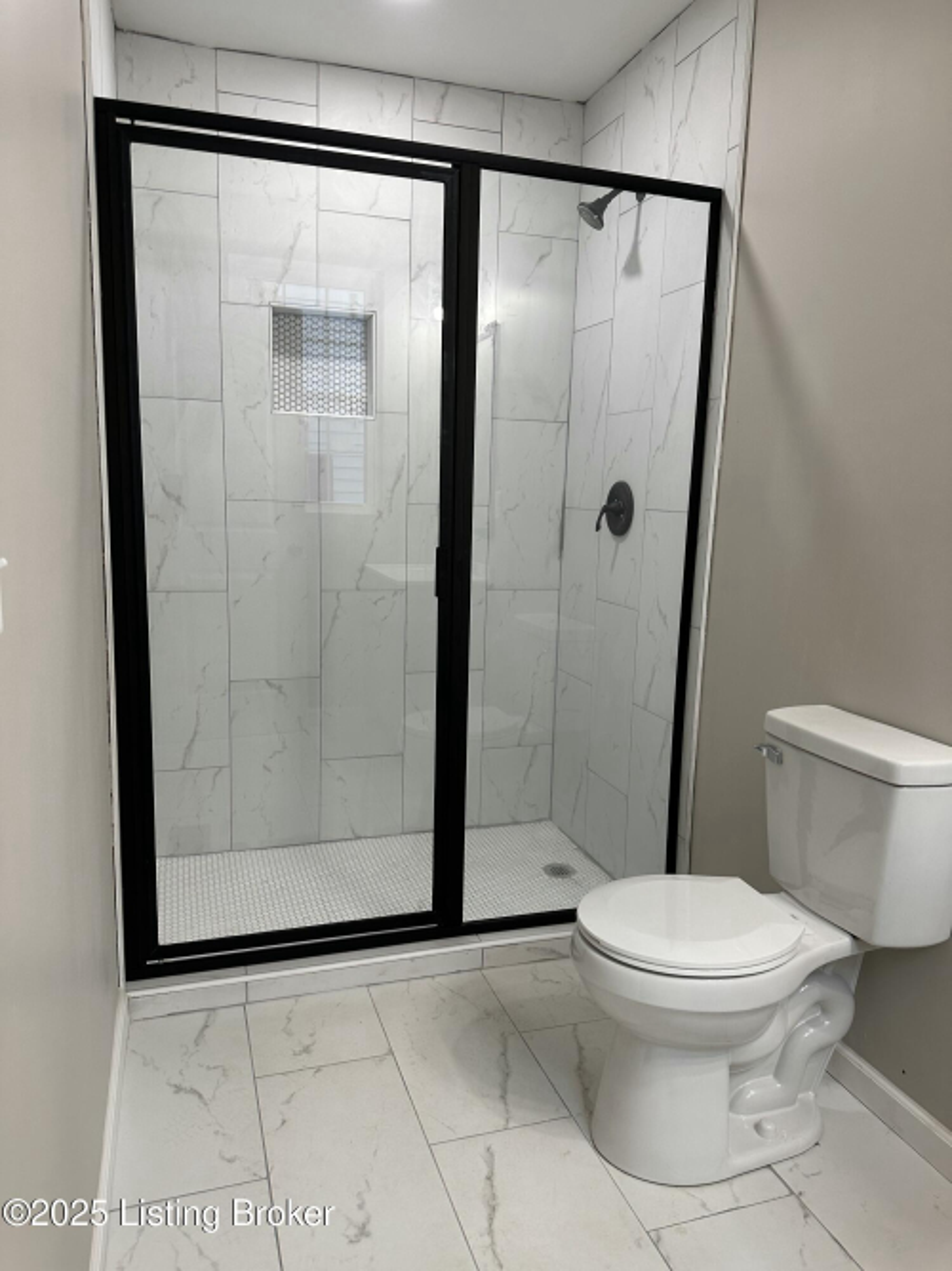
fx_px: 880
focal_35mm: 24
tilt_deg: -8.3
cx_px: 476
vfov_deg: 71.6
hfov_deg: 56.8
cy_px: 636
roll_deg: -1.0
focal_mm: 6.86
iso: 160
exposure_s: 1/120
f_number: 1.78
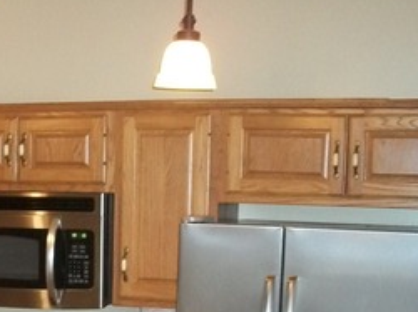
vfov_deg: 17.3
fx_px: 989
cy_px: 355
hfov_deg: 23.2
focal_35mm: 82
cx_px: 32
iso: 240
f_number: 2.9
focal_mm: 5.7
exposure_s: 1/30
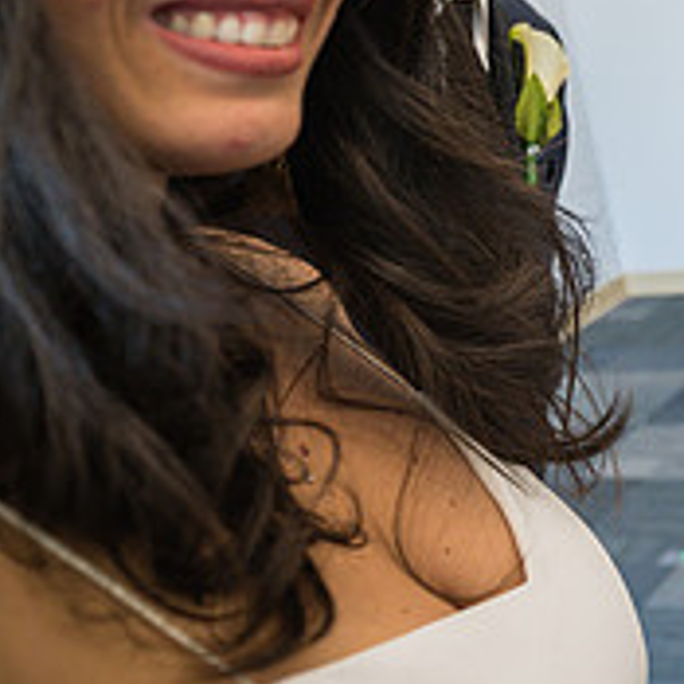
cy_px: 49
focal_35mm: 48
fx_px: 1073
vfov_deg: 33.2
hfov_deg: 25.8
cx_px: 1040
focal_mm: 17
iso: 800
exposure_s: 1/125
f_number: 2.8
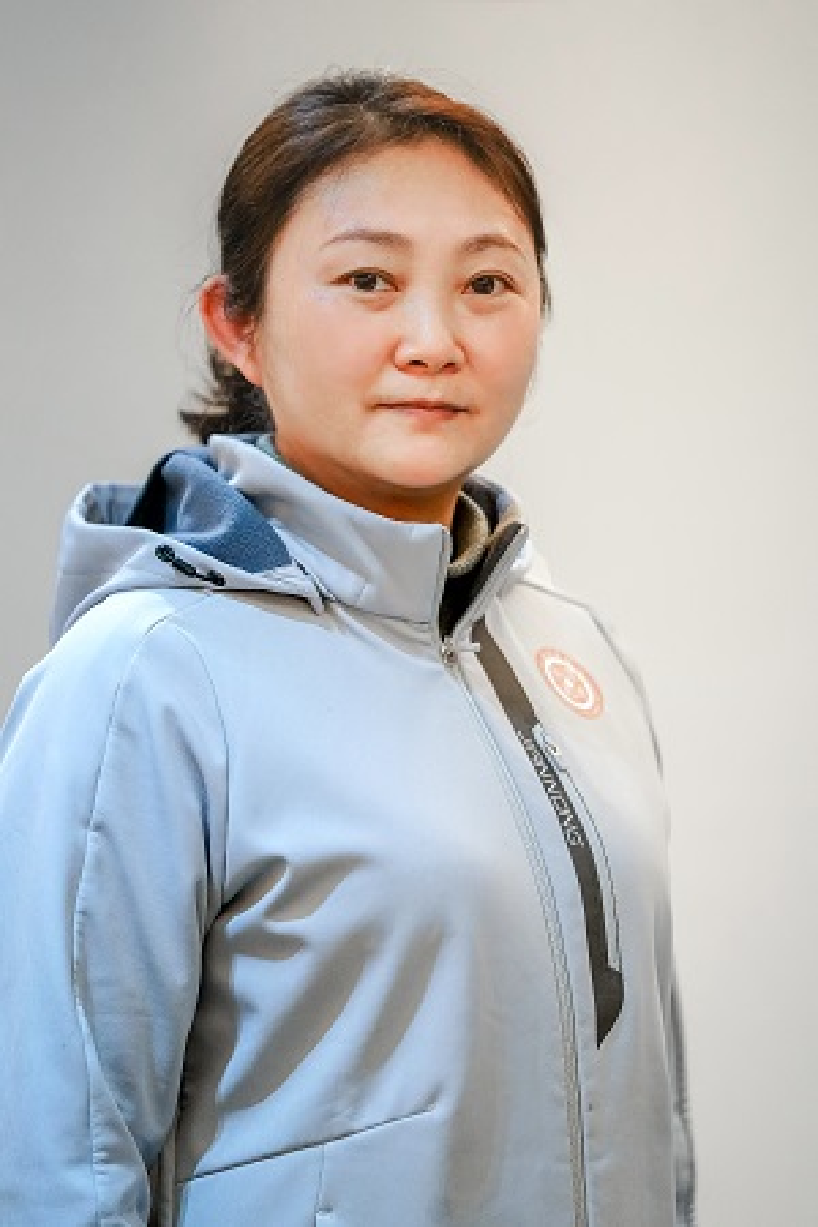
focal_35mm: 176
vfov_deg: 11.7
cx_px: 409
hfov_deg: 7.8
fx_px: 5998
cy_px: 614
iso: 2500
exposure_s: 1/160
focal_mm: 176
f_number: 2.8
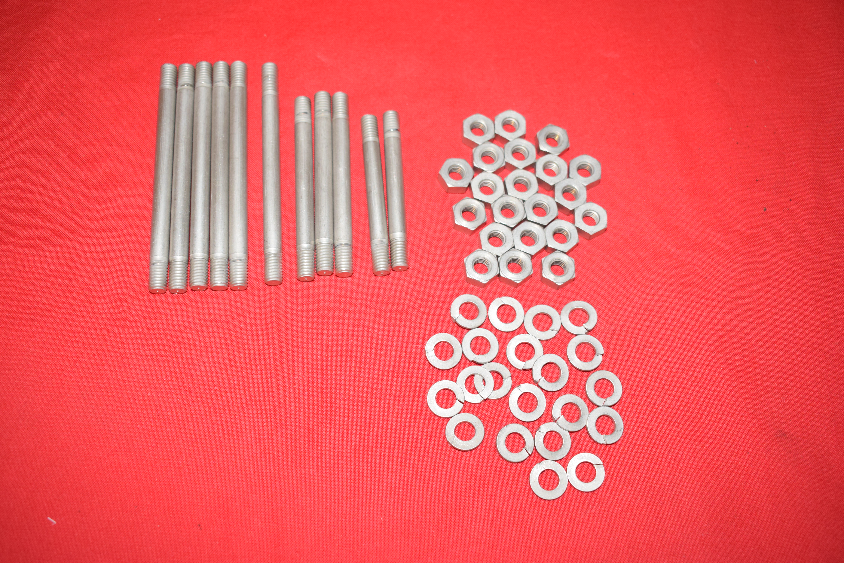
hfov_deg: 53.1
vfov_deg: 36.9
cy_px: 282
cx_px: 422
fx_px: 844
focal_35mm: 36
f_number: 5
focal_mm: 24
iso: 1250
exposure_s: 1/200
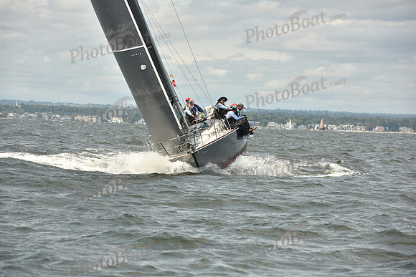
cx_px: 208
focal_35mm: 200
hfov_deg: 10.3
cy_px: 138
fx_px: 2312
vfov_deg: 6.9
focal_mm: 200
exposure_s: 1/800
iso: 250
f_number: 9
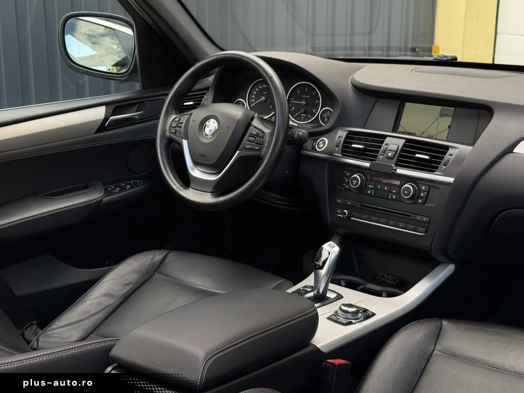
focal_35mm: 54
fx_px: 817
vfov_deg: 27.0
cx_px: 289
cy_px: 172
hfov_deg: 35.5
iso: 100
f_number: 1.78
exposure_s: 1/322
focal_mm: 6.76
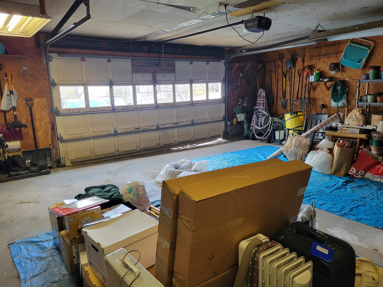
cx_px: 192
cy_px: 144
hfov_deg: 67.3
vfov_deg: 53.1
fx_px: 288
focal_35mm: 26
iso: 320
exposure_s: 1/120
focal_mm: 5.4
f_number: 1.8
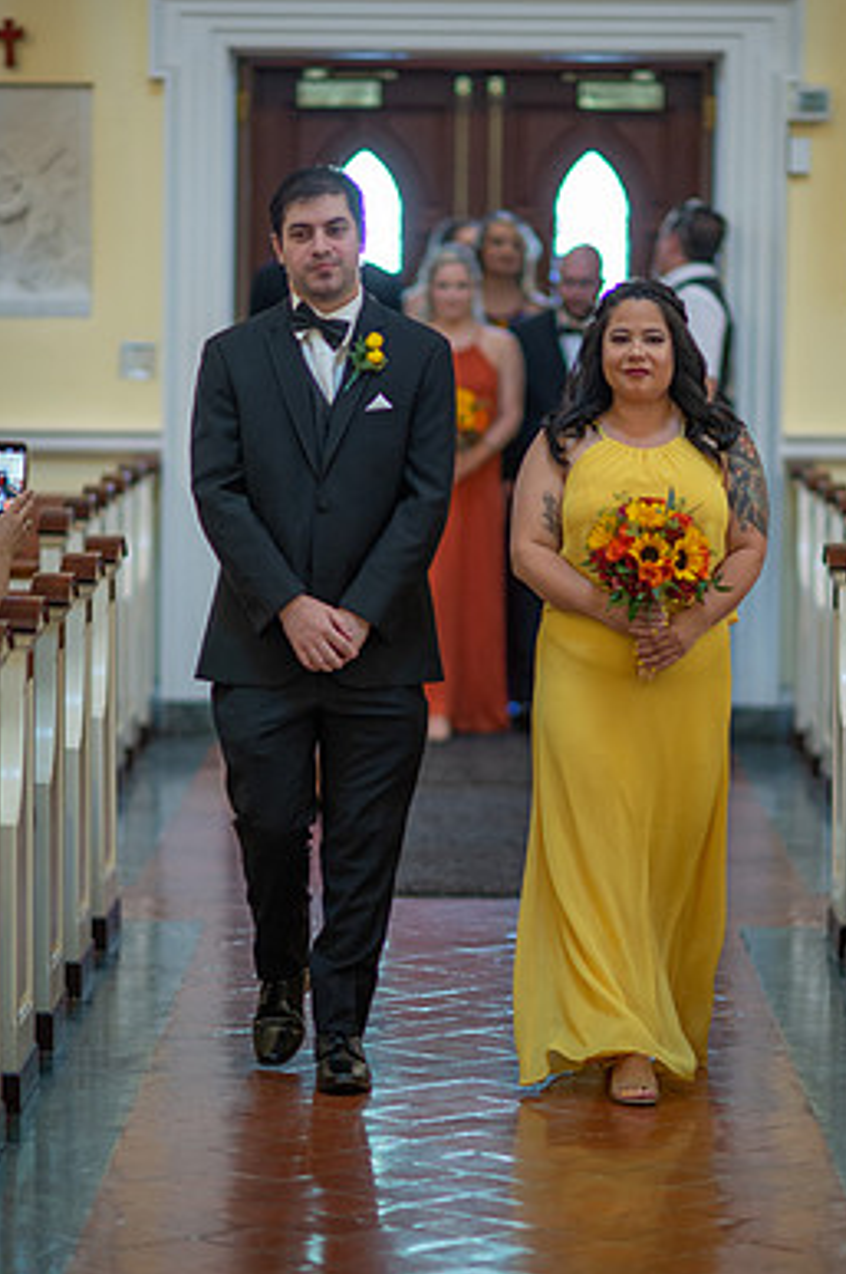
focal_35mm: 157
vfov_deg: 13.1
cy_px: 652
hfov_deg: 8.7
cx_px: 463
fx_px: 5549
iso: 1600
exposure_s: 1/250
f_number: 2
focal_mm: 135
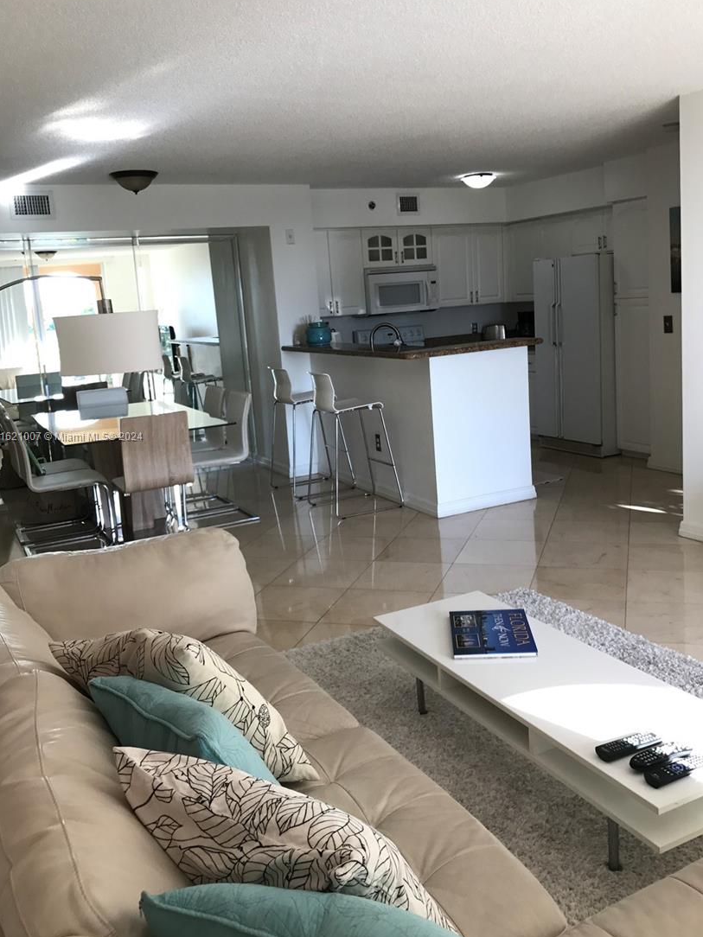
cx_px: 374
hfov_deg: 45.4
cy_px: 437
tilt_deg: -7.8
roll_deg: +4.3
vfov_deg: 58.3
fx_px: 839
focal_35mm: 31
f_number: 1.8
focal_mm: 3.99
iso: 40
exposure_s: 1/120
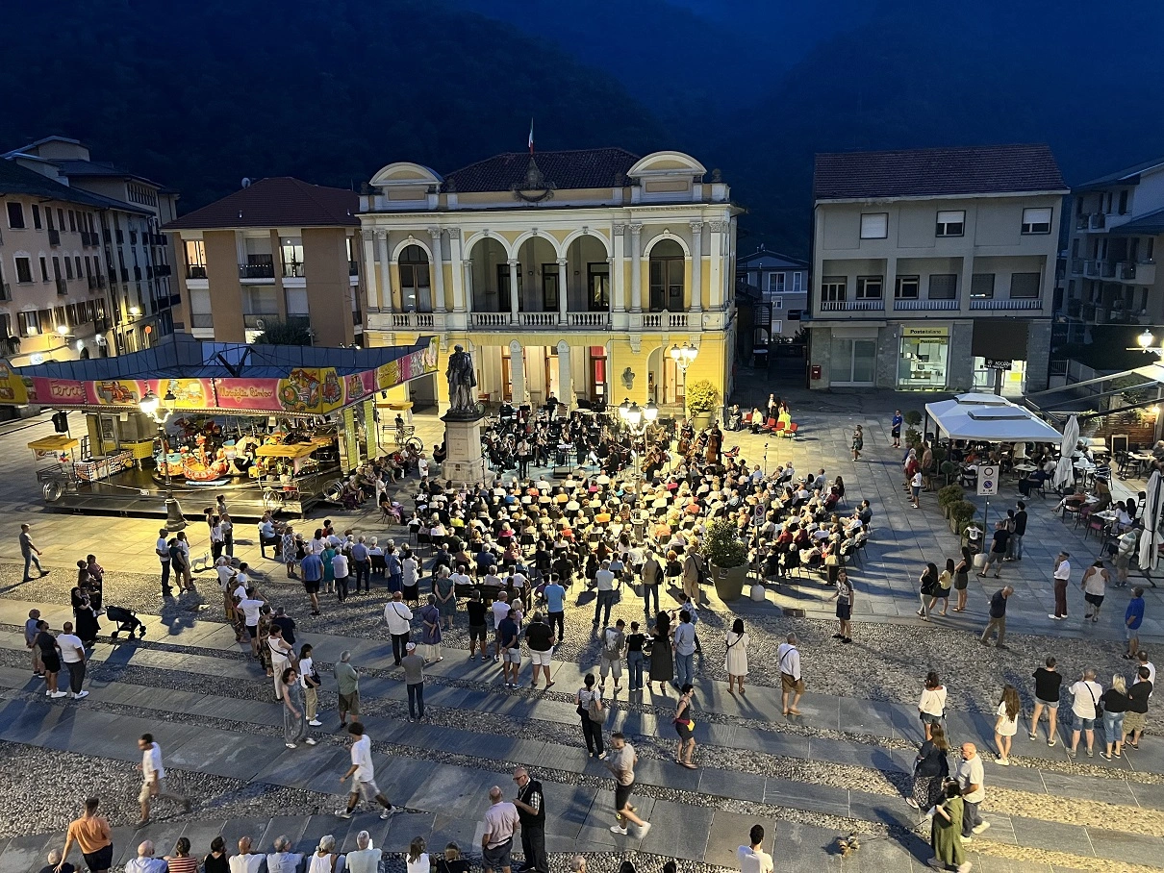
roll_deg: +1.7
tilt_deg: -12.5
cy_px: 436
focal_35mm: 26
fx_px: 874
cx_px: 582
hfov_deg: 67.3
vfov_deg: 53.1
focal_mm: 5.7
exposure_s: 1/33
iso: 500
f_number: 1.5
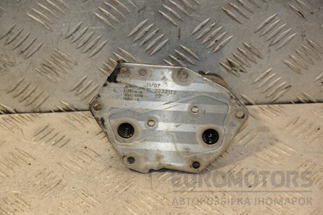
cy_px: 108
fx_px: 942
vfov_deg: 13.0
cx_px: 162
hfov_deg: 19.5
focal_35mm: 105
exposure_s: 1/160
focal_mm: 70
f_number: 5.3
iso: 800
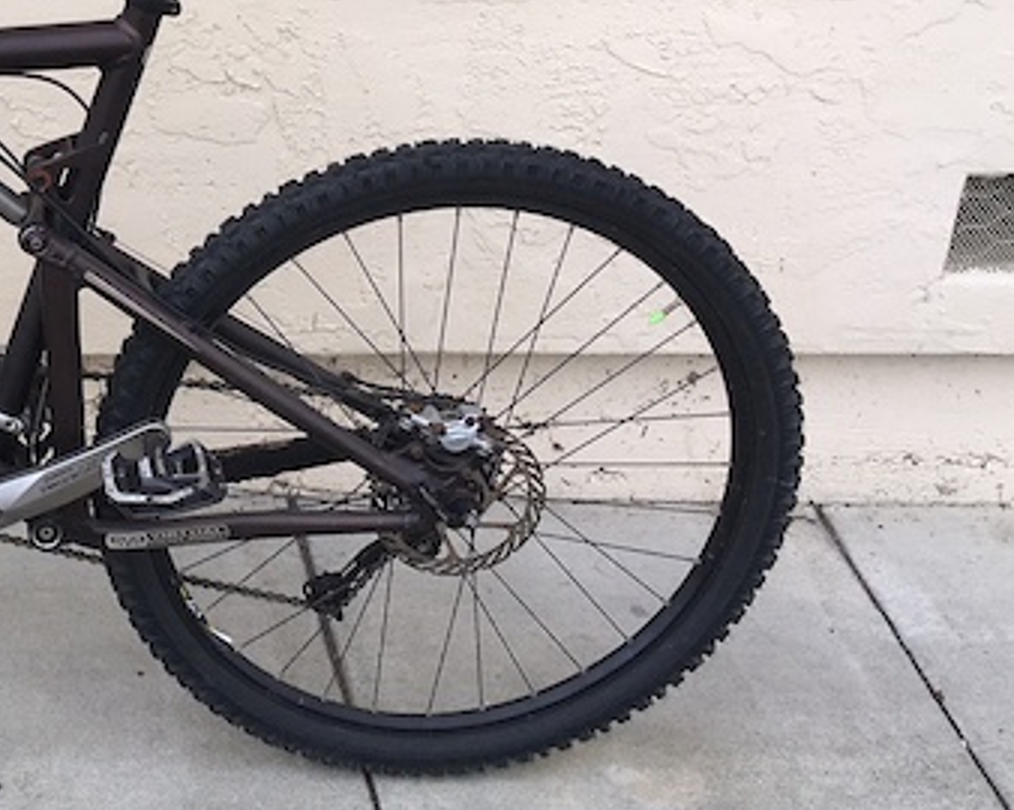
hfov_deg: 26.0
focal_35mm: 67
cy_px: 132
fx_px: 2010
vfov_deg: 22.4
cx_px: -117
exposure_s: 1/30
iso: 25
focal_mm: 4.15
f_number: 2.2
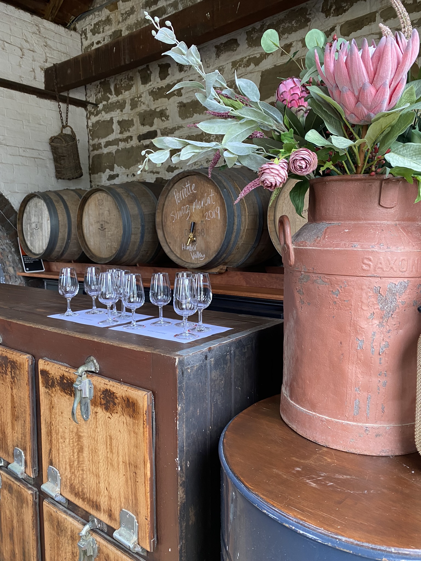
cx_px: 210
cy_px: 280
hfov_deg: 53.1
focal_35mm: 26
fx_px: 422
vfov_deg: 67.3
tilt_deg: -5.2
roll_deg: +0.7
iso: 125
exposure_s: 1/60
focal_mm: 4.25
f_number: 1.8
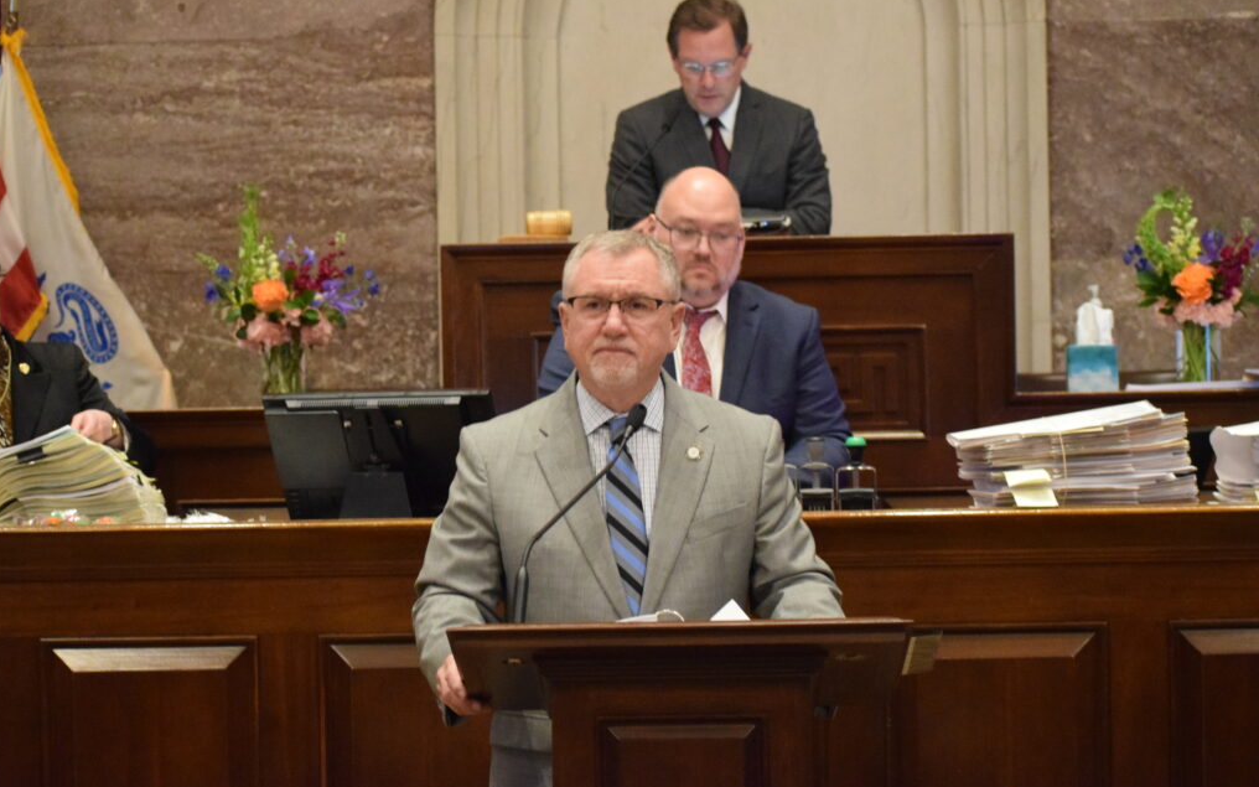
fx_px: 3809
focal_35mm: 111
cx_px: 626
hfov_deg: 18.8
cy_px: 397
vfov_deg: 11.8
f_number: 4.8
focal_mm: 72
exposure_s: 1/40
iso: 6400
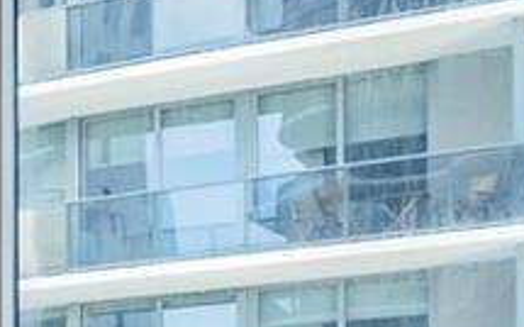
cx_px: -770
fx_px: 1841
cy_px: 564
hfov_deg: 12.4
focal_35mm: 129
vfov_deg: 9.7
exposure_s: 1/125
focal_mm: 17
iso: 2500
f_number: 9
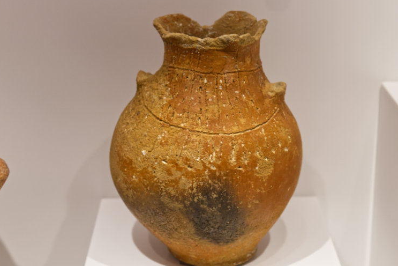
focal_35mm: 62
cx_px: 207
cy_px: 145
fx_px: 686
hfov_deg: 32.4
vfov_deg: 21.9
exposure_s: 1/160
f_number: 4
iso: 320
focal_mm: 30
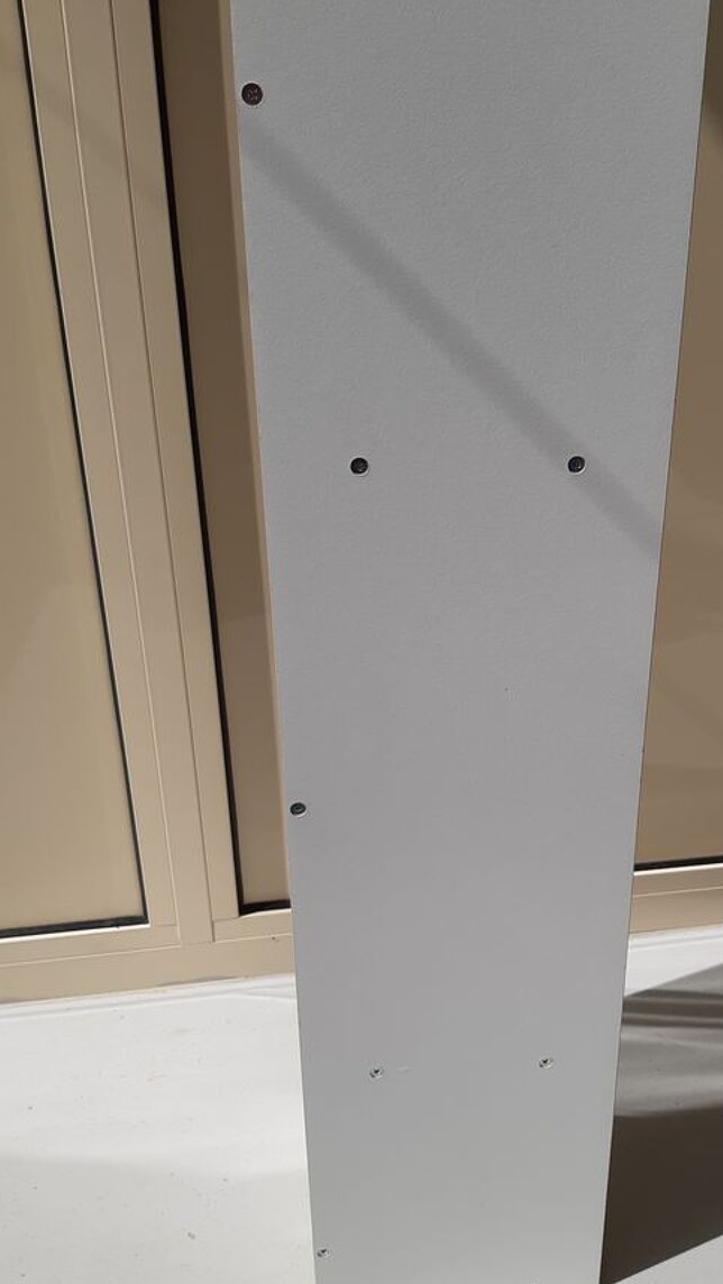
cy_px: 658
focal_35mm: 33
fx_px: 1124
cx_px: 491
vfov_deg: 59.5
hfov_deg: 35.3
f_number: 1.7
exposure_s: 1/3322
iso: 40
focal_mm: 3.92
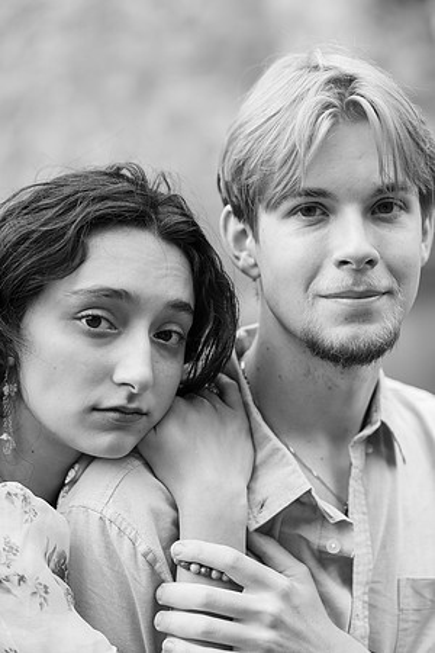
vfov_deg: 23.9
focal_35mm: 85
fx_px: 1541
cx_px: 218
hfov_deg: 16.1
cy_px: 326
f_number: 3.2
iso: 800
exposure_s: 1/250
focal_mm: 85
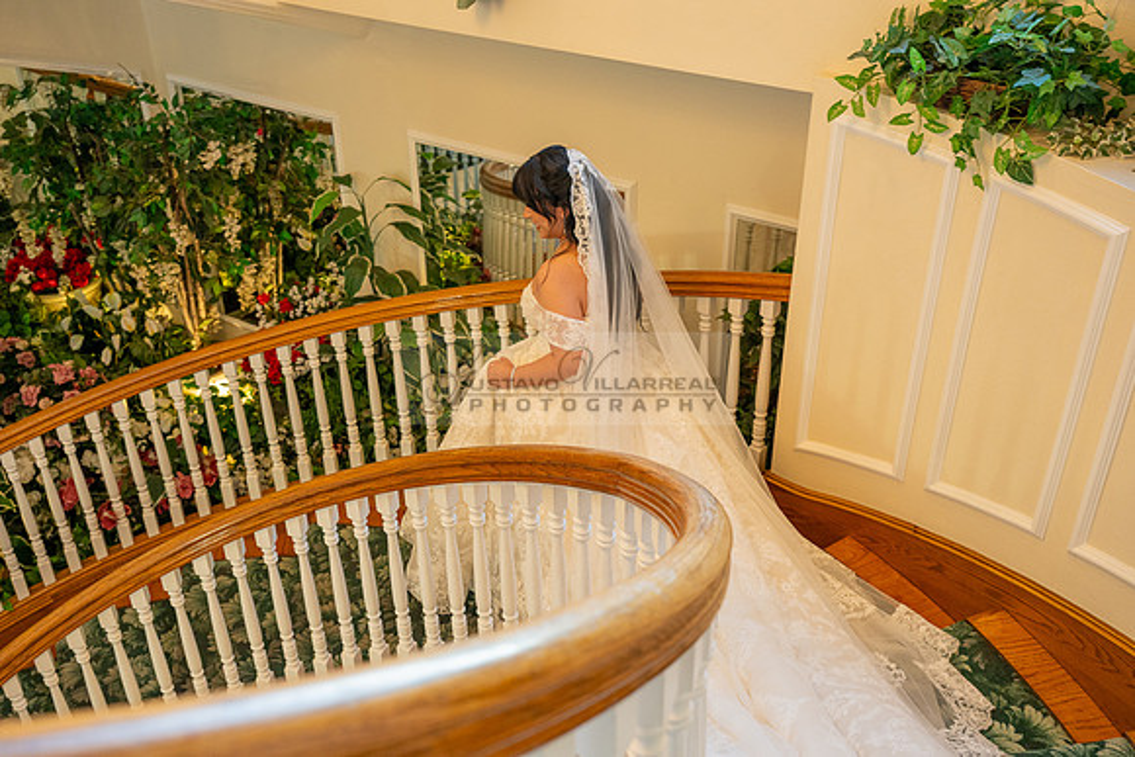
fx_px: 1135
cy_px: 378
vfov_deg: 36.9
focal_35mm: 36
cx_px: 568
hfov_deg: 53.1
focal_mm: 36
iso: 1250
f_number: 4
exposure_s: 1/200
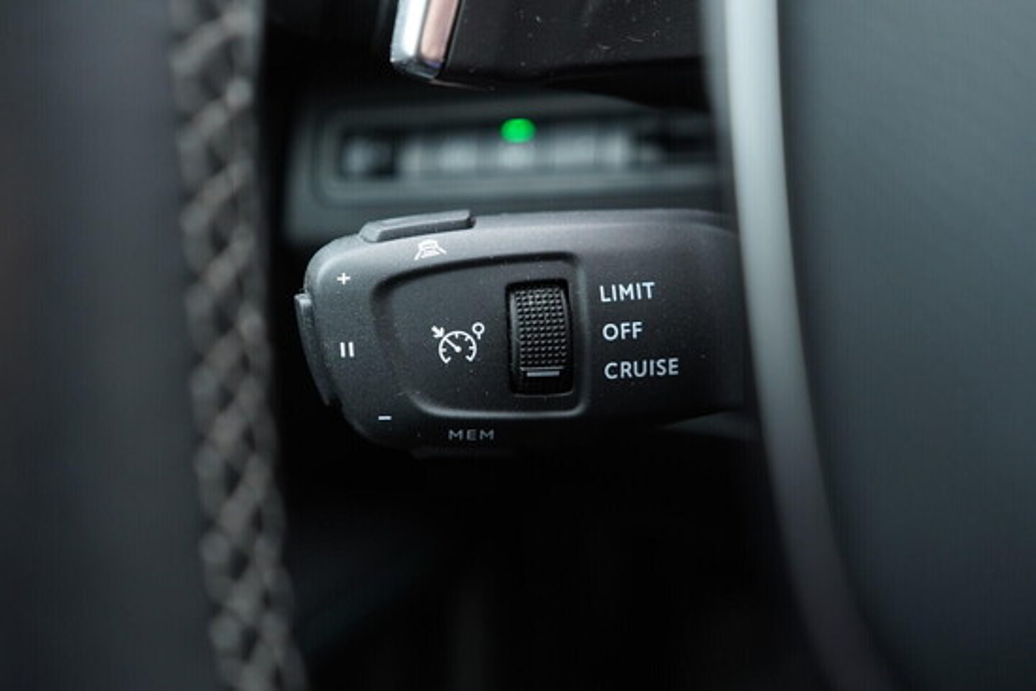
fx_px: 1036
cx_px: 518
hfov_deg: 53.1
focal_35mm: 36
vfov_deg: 36.9
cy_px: 346
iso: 400
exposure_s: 1/40
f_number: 2.8
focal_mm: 24
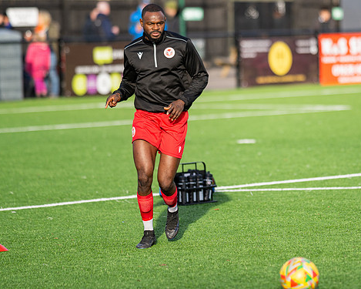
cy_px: 122
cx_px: 259
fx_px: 2873
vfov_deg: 5.8
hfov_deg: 7.2
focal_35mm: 269
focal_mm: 135
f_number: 1.8
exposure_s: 1/2500
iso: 100
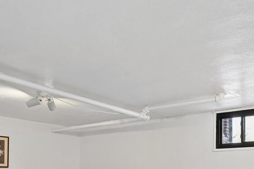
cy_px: 164
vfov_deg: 32.5
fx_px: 268
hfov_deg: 49.7
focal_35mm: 38
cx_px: 172
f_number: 10
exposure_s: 1/4
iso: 400
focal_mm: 14
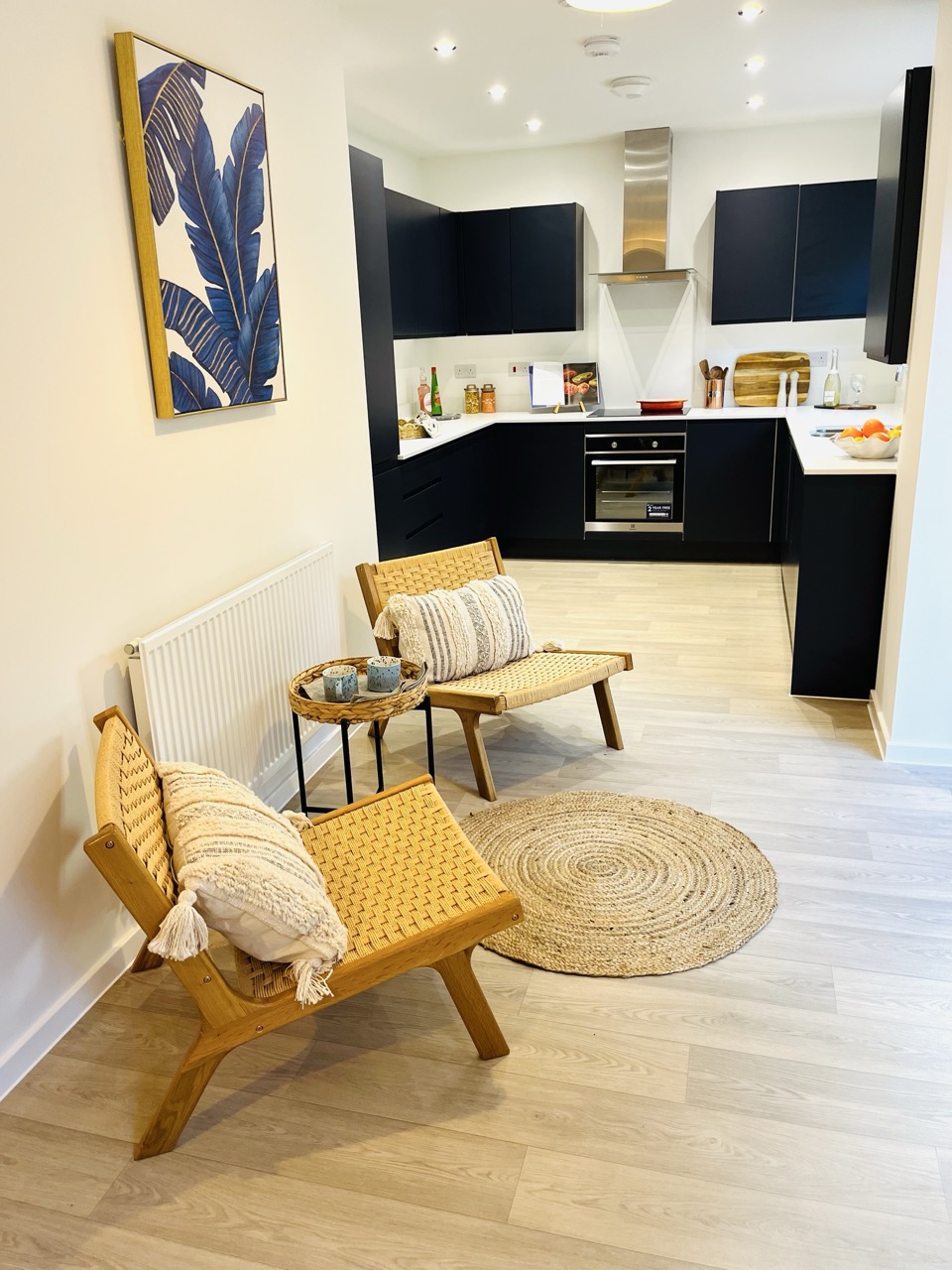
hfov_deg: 53.1
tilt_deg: -17.6
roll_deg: +1.4
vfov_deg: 67.3
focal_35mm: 26
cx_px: 476
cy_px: 635
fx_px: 953
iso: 125
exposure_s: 1/100
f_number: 1.6
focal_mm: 5.1
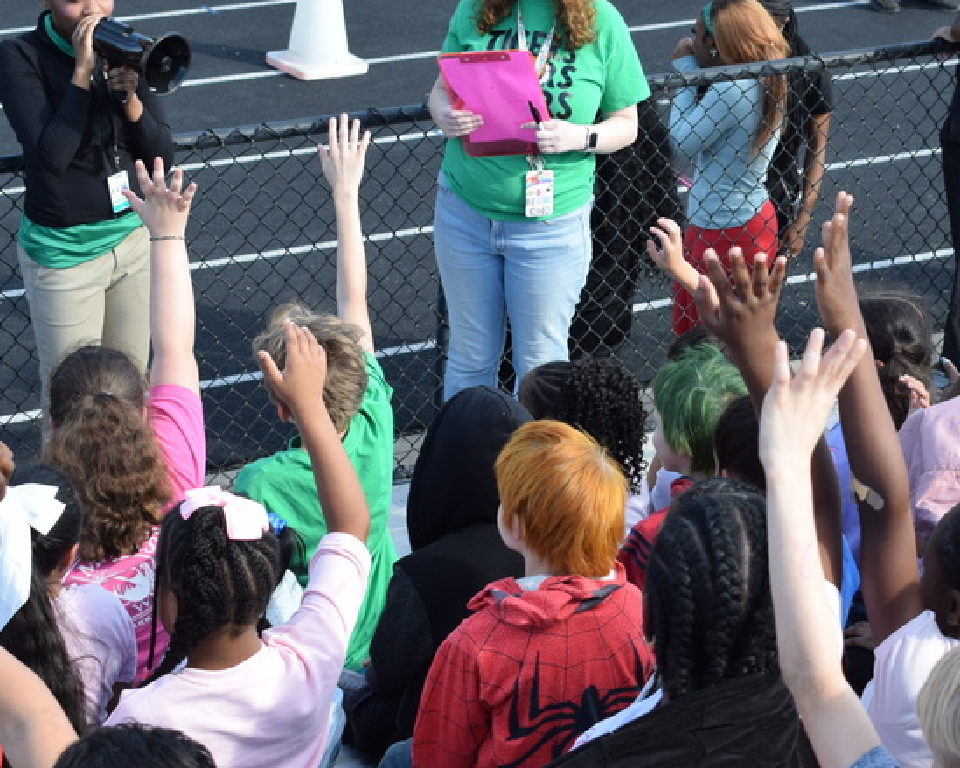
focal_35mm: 105
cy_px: 421
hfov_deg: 18.2
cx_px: 645
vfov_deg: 14.7
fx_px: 2983
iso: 360
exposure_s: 1/250
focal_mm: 40
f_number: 8
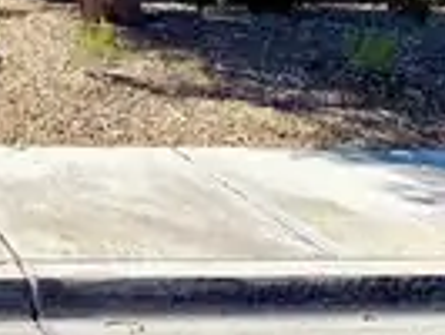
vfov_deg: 18.5
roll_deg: +0.8
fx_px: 926
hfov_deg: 22.5
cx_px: -207
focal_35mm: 72
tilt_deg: +0.0
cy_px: -141
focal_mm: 6.76
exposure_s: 1/5714
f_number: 1.78
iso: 80
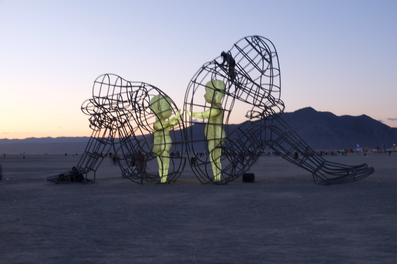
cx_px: 198
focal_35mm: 49
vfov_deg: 27.5
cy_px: 132
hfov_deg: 40.3
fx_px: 540
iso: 200
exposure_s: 1/2
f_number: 18
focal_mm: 32.6
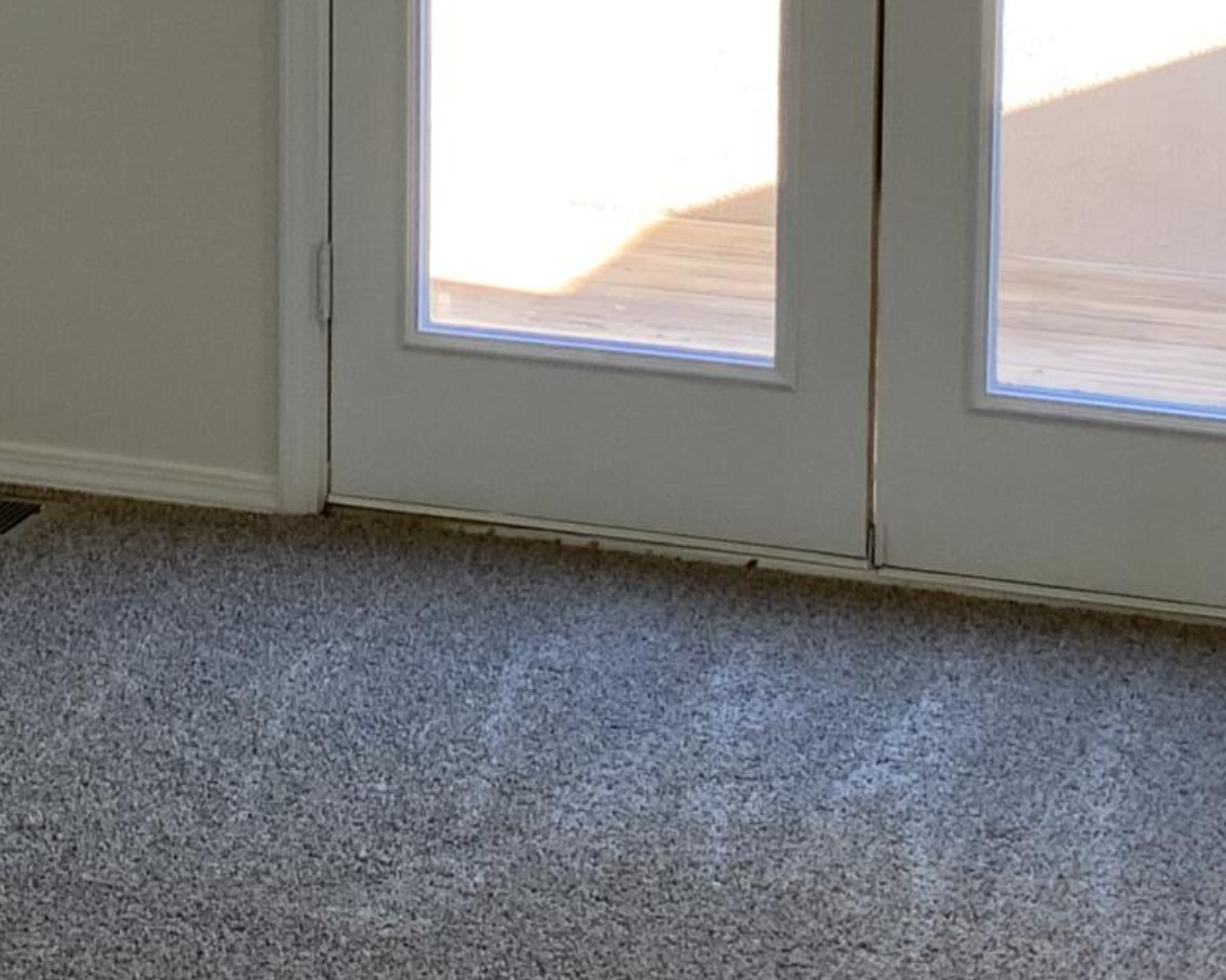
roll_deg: +0.0
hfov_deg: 17.5
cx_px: 343
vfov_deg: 13.8
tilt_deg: -8.9
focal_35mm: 109
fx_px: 3955
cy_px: -162
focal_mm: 3
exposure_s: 1/60
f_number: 1.8
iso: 40
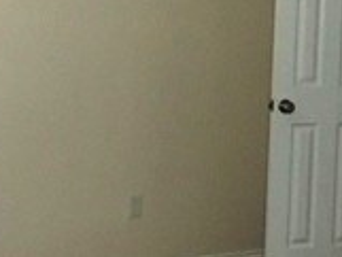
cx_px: 104
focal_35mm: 92
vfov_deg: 15.8
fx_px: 910
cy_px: 11
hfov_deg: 21.2
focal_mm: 5.9
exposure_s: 1/30
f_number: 3.3
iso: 320
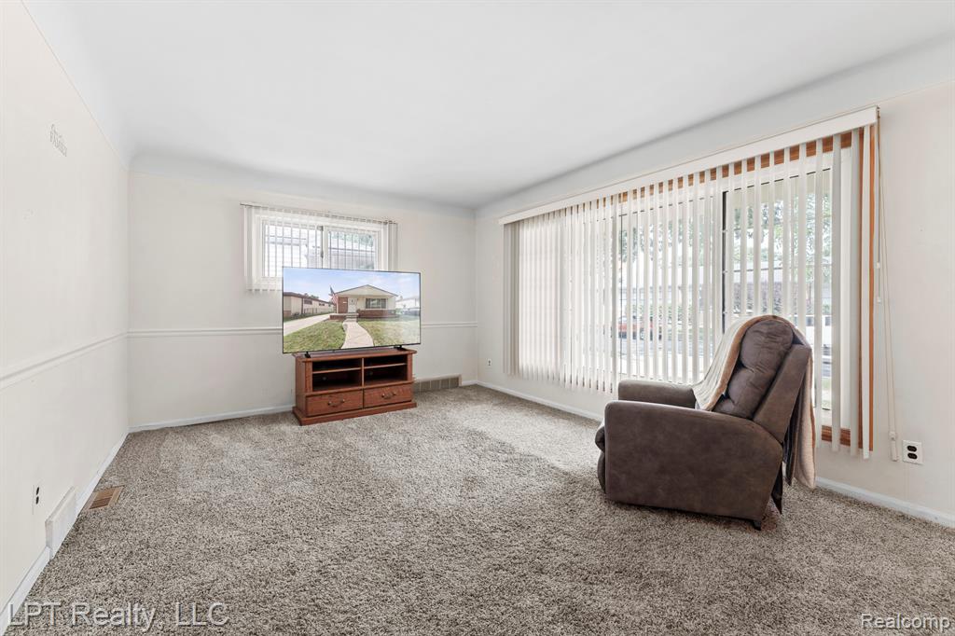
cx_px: 478
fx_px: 371
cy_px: 318
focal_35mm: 14
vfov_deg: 81.2
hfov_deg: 104.3
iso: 500
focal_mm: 14
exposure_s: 1/8
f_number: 8
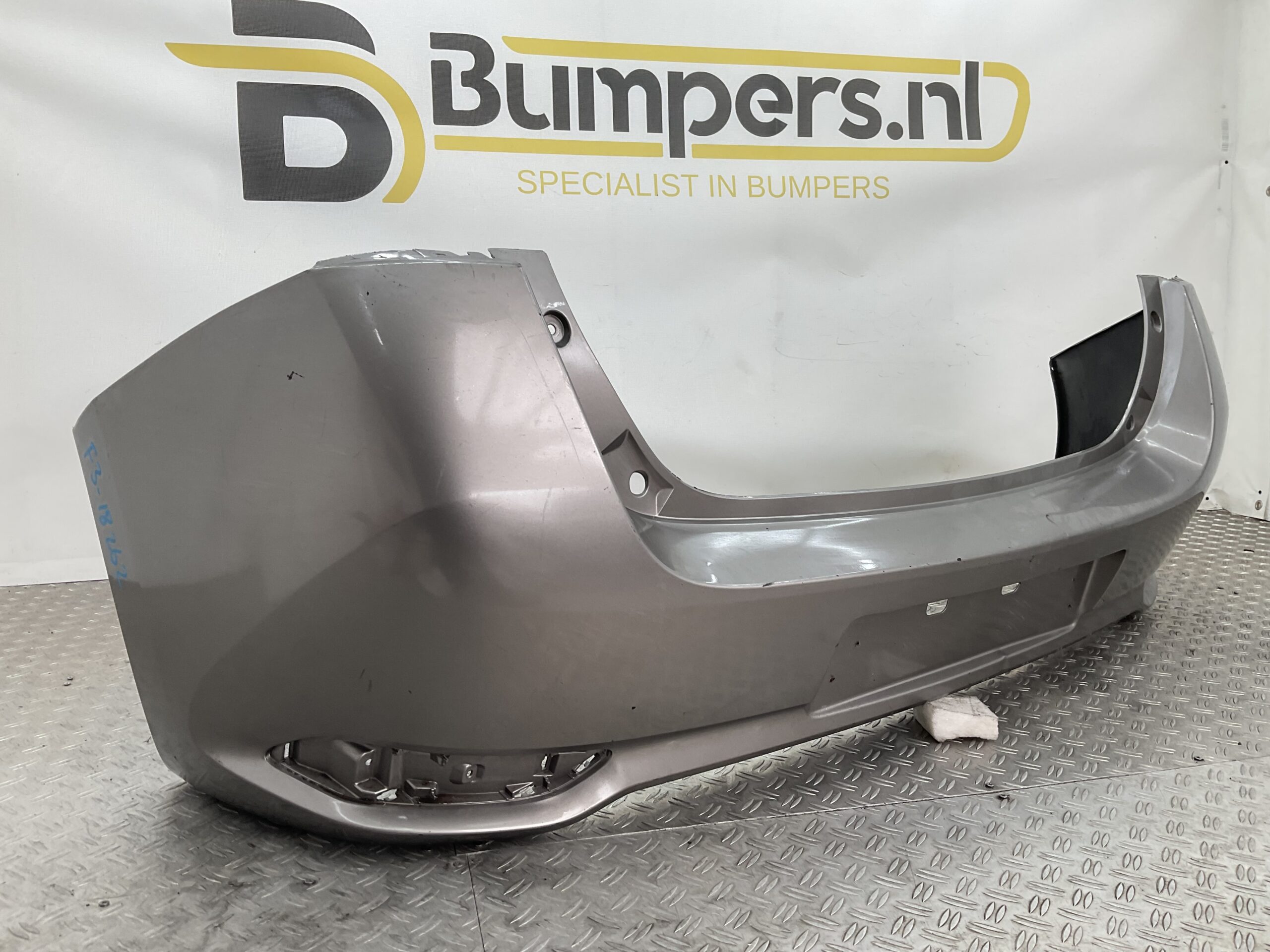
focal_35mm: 29
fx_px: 1064
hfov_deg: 61.7
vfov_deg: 48.2
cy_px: 476
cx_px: 635
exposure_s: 1/120
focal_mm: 3
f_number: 1.8
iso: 20
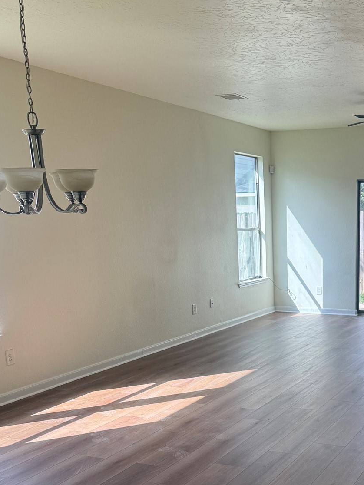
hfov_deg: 31.5
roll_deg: -0.1
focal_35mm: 44
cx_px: 318
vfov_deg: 42.1
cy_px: 343
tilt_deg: -12.7
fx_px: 617
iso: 100
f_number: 1.78
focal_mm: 6.76
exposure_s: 1/497
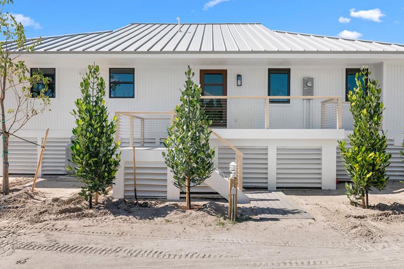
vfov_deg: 51.2
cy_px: 136
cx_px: 199
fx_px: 280
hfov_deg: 71.5
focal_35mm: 25
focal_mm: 24
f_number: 10
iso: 320
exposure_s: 1/160
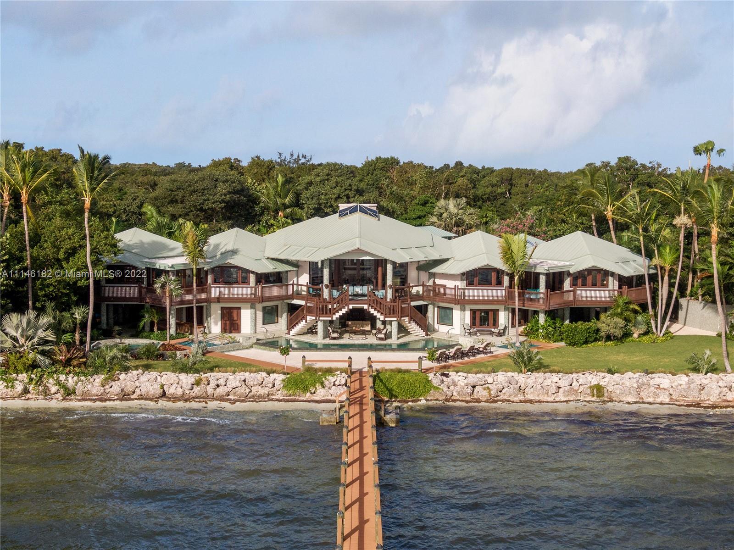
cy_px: 275
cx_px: 367
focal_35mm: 48
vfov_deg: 30.3
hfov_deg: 39.7
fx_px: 1017
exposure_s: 1/1250
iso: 100
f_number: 3.8
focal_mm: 8.6
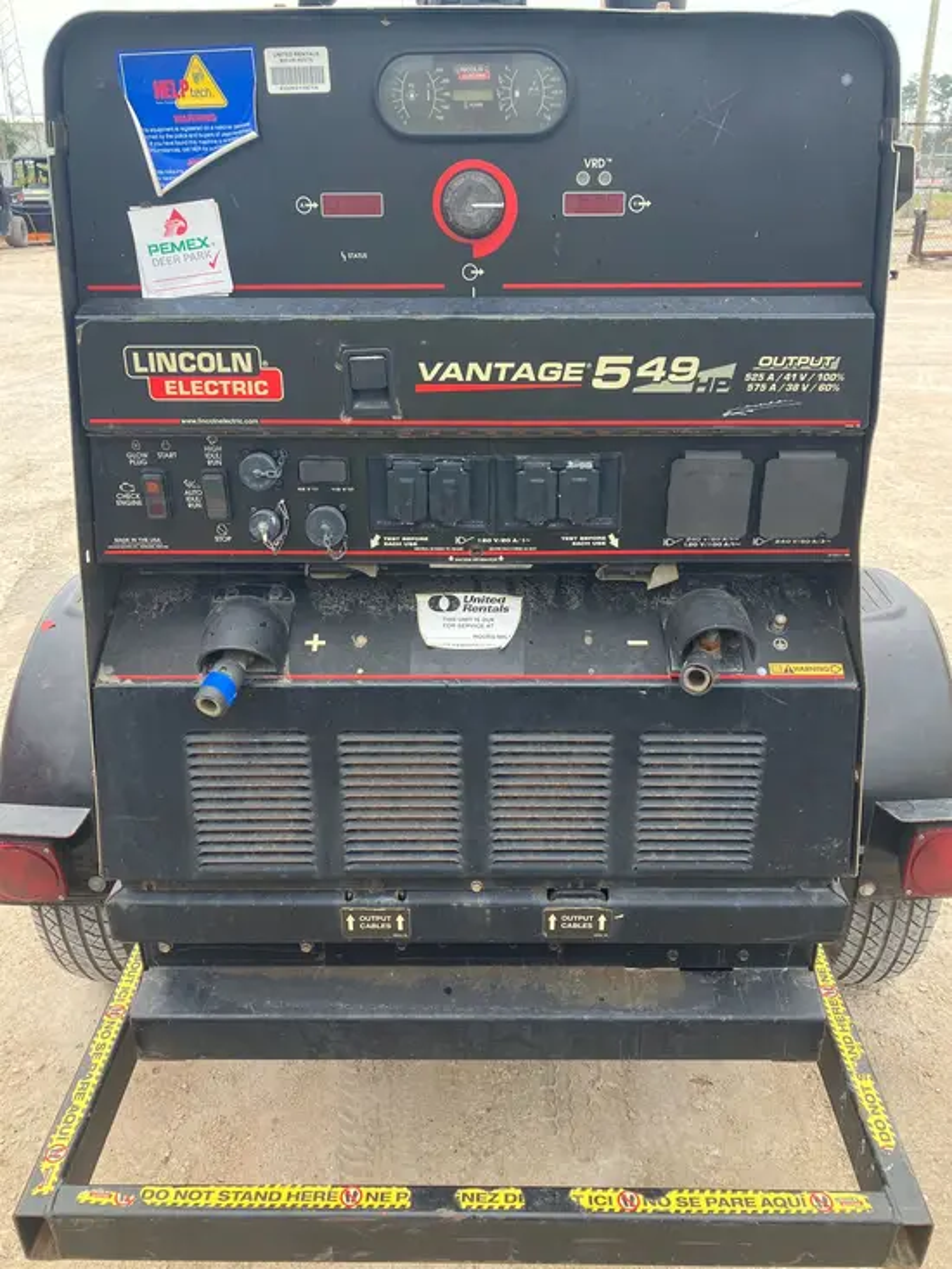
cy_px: 634
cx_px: 476
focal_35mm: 28
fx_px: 1026
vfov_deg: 63.4
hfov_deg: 49.8
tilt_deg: -22.8
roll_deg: -0.5
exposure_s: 1/450
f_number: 1.8
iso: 32
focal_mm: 3.99
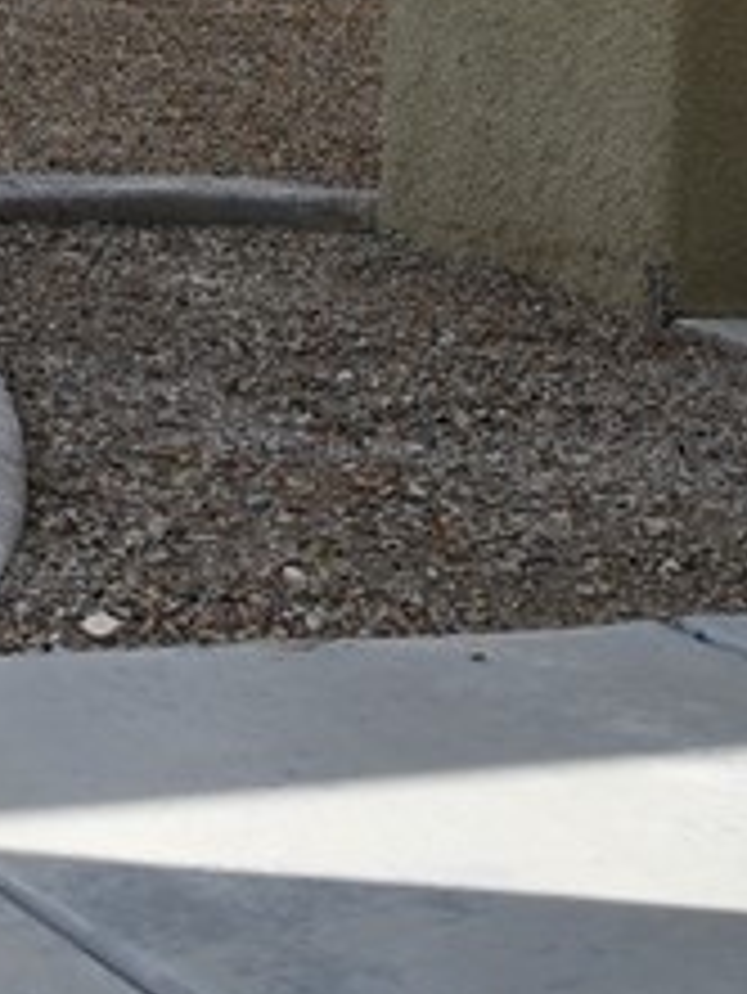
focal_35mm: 189
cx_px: -724
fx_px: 5433
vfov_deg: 10.1
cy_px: -589
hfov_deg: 7.6
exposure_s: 1/250
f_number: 8
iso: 110
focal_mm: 27
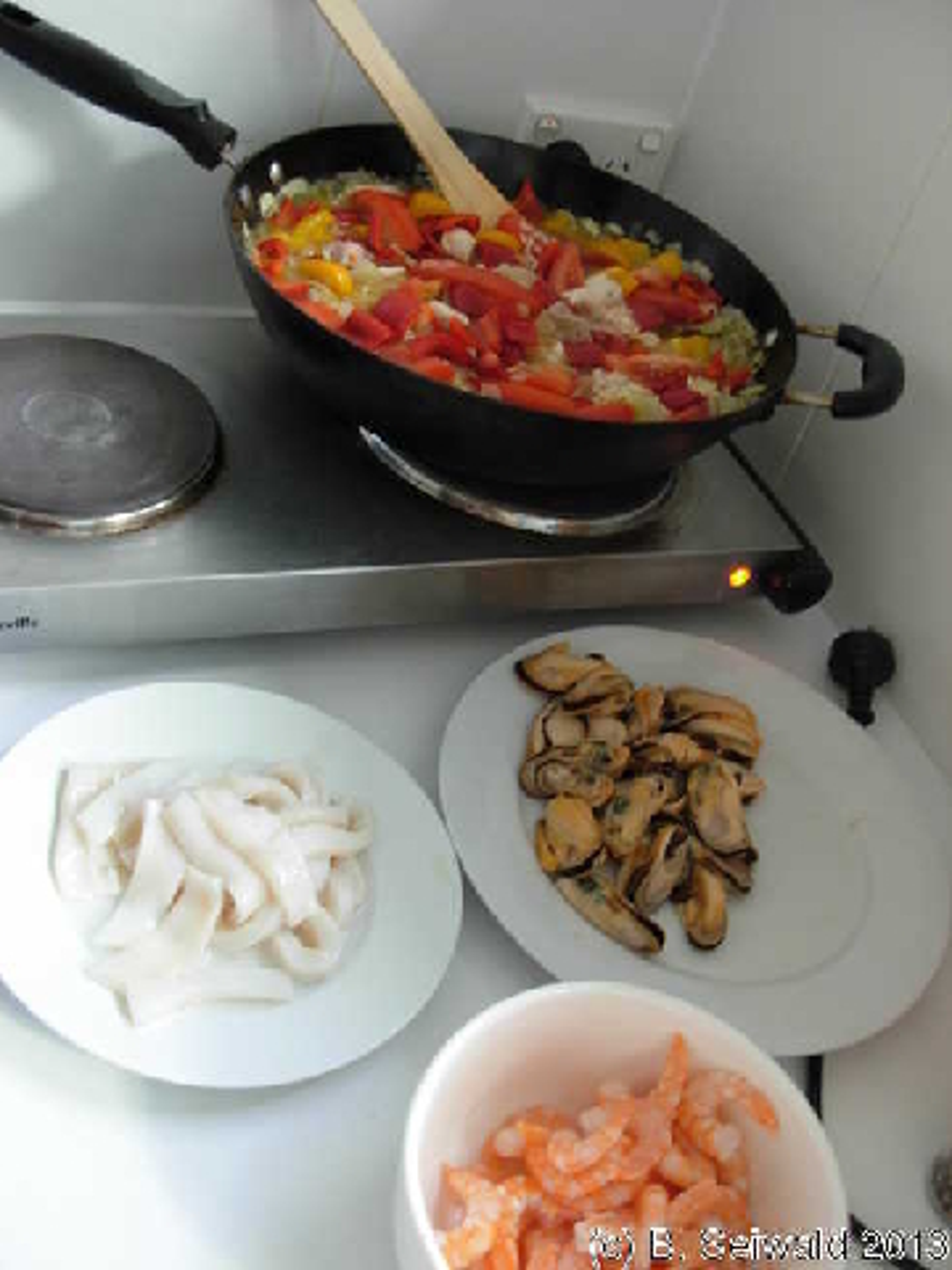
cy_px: 635
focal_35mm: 38
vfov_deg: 49.0
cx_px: 476
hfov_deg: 37.7
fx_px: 1393
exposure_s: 1/4
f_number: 2.9
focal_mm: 6.3
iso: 158
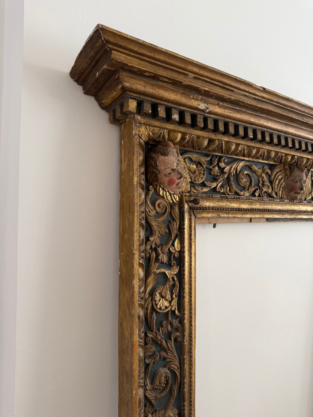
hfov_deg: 56.8
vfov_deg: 71.6
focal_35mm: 24
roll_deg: -2.3
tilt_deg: -1.4
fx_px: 289
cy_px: 208
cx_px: 156
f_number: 1.78
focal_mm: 6.76
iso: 200
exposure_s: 1/80
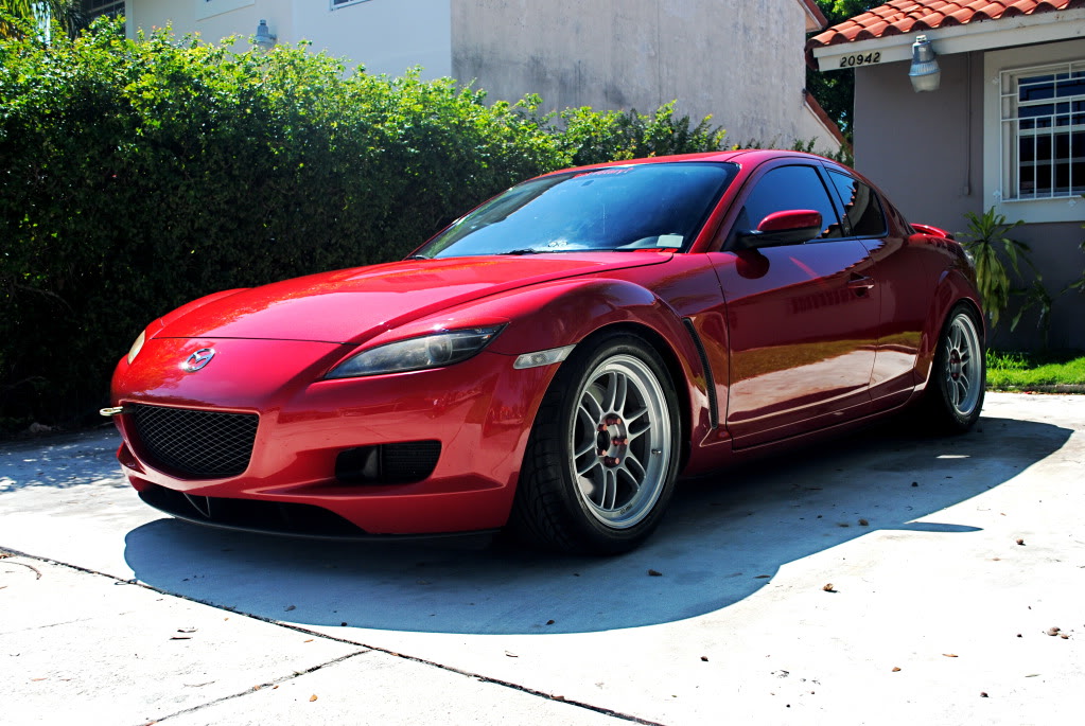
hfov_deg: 53.1
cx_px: 542
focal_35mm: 36
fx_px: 1086
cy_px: 363
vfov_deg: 37.0
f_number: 6.3
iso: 100
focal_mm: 24
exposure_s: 1/160
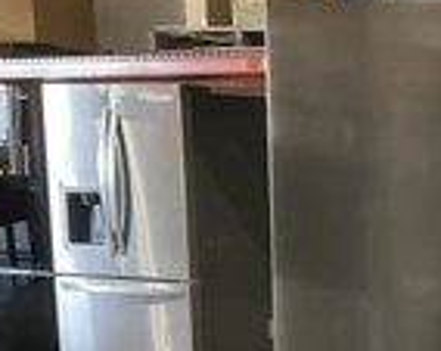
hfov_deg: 22.2
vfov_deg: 18.7
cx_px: 522
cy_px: 329
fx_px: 1042
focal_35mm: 80
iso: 250
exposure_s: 1/60
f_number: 1.8
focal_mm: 3
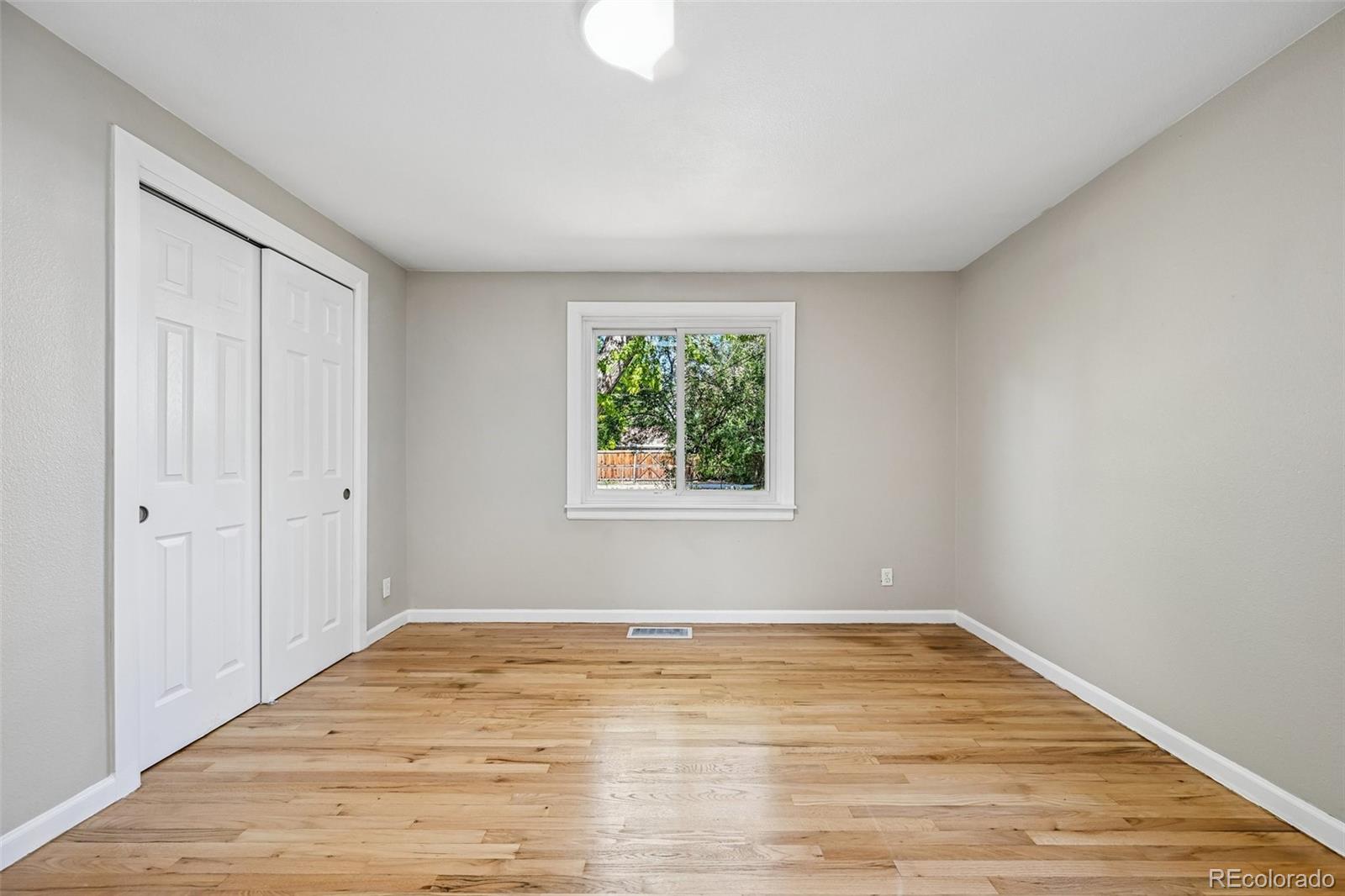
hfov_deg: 104.3
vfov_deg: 81.2
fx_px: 523
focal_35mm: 14
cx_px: 672
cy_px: 448
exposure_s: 1/15
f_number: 8
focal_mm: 14
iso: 180
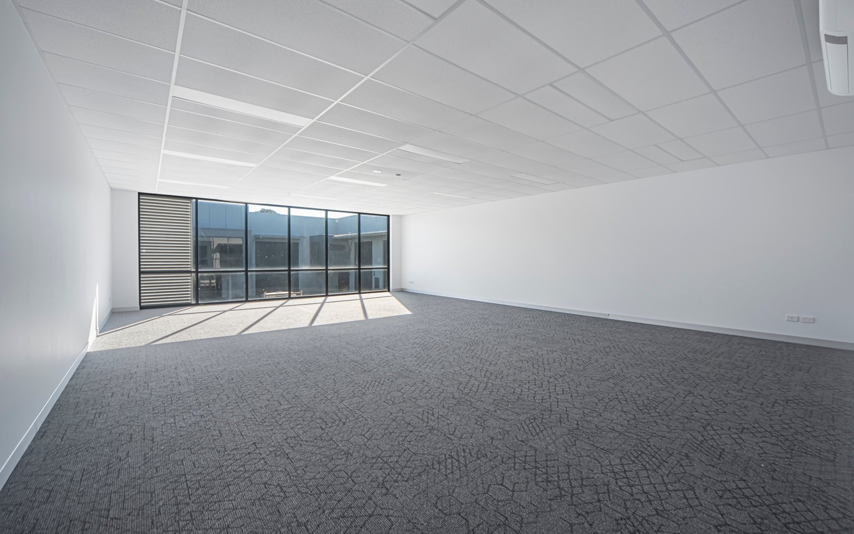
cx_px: 444
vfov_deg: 82.8
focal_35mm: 13
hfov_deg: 109.3
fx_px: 303
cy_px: 273
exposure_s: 1/15
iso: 64
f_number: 6.3
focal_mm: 12
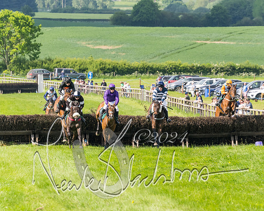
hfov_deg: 5.3
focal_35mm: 364
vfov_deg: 4.3
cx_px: 174
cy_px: 109
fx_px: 2842
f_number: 5
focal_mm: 160
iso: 400
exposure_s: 1/2000
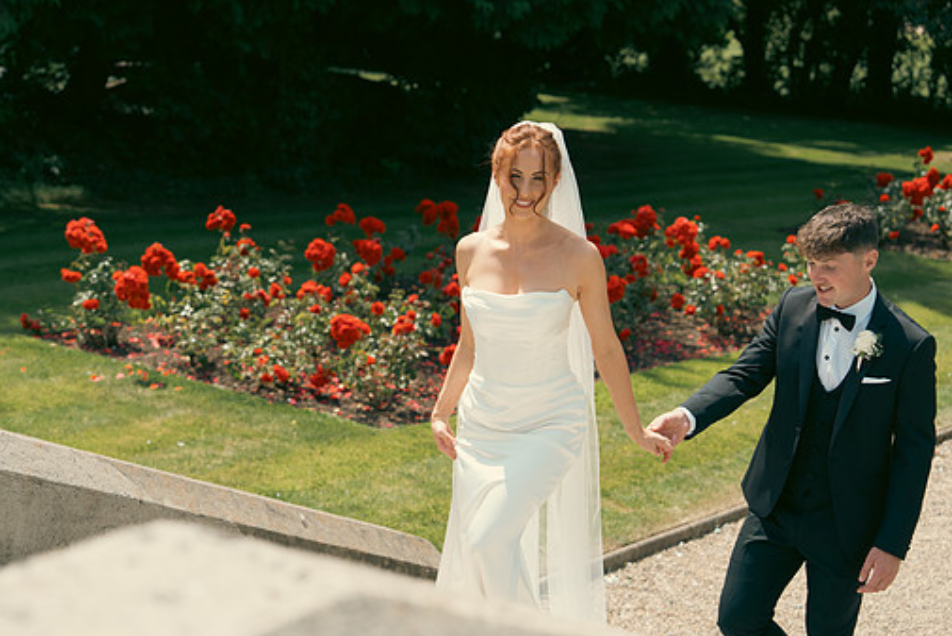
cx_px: 422
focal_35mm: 70
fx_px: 1852
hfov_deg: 28.8
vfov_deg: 19.5
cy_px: 303
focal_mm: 61
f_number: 3.5
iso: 200
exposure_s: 1/1250
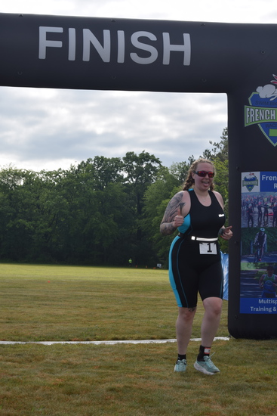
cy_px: 208
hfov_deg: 16.6
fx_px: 952
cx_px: 138
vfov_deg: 24.6
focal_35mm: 82
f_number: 9
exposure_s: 1/200
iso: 100
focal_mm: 55
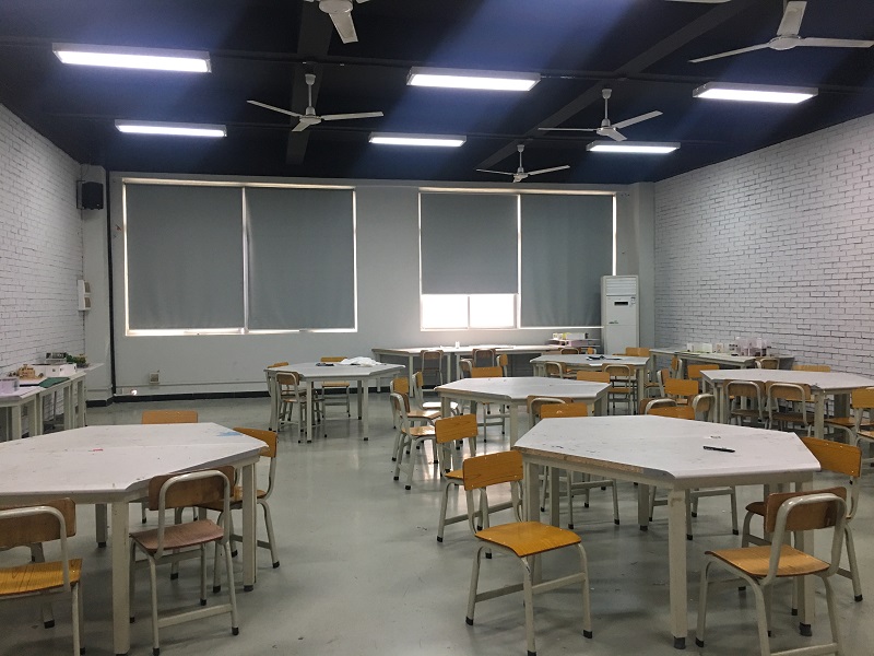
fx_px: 732
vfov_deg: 48.2
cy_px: 328
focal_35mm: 29
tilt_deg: -0.4
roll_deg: +1.0
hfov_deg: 61.7
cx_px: 437
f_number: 2.2
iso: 80
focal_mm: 4.15
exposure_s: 1/17
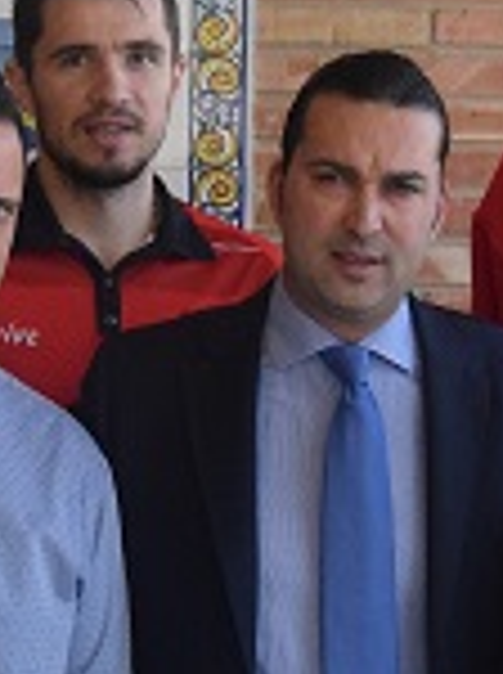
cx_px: 85
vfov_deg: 13.2
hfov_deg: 9.8
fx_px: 2914
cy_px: 404
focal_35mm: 150
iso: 3200
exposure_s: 1/3200
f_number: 4
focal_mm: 26
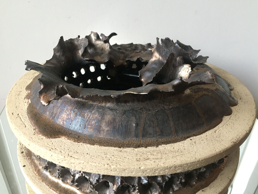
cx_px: 129
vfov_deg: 48.2
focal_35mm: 29
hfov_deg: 61.7
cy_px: 97
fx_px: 216
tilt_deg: -30.6
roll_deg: -3.6
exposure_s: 1/17
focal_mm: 4.15
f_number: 2.2
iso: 250
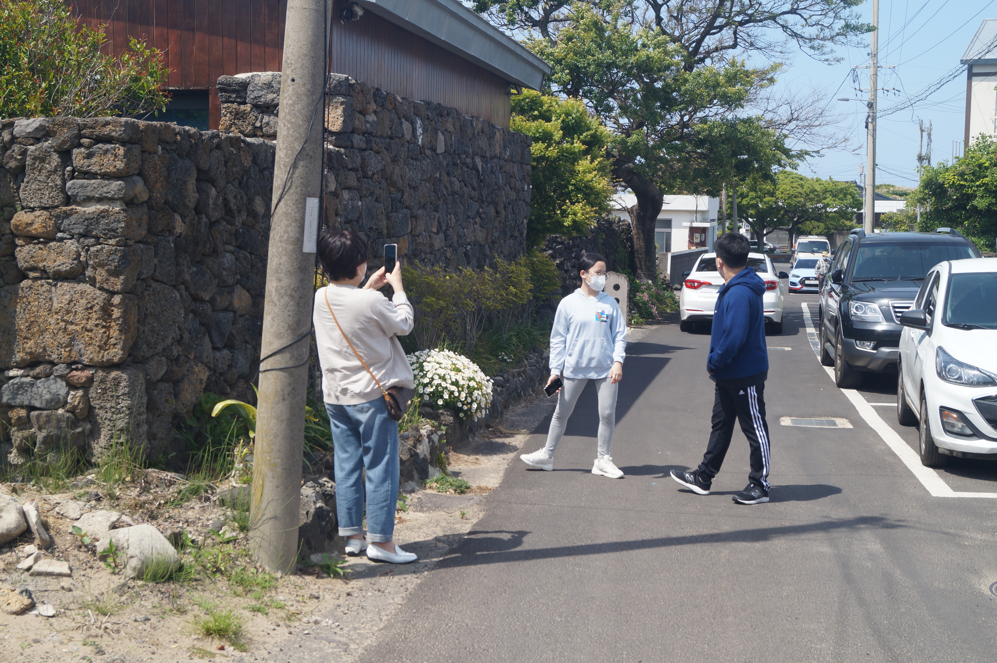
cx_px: 498
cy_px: 332
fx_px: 1245
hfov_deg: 43.6
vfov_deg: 29.8
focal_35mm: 45
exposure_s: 1/250
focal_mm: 30
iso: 100
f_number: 9
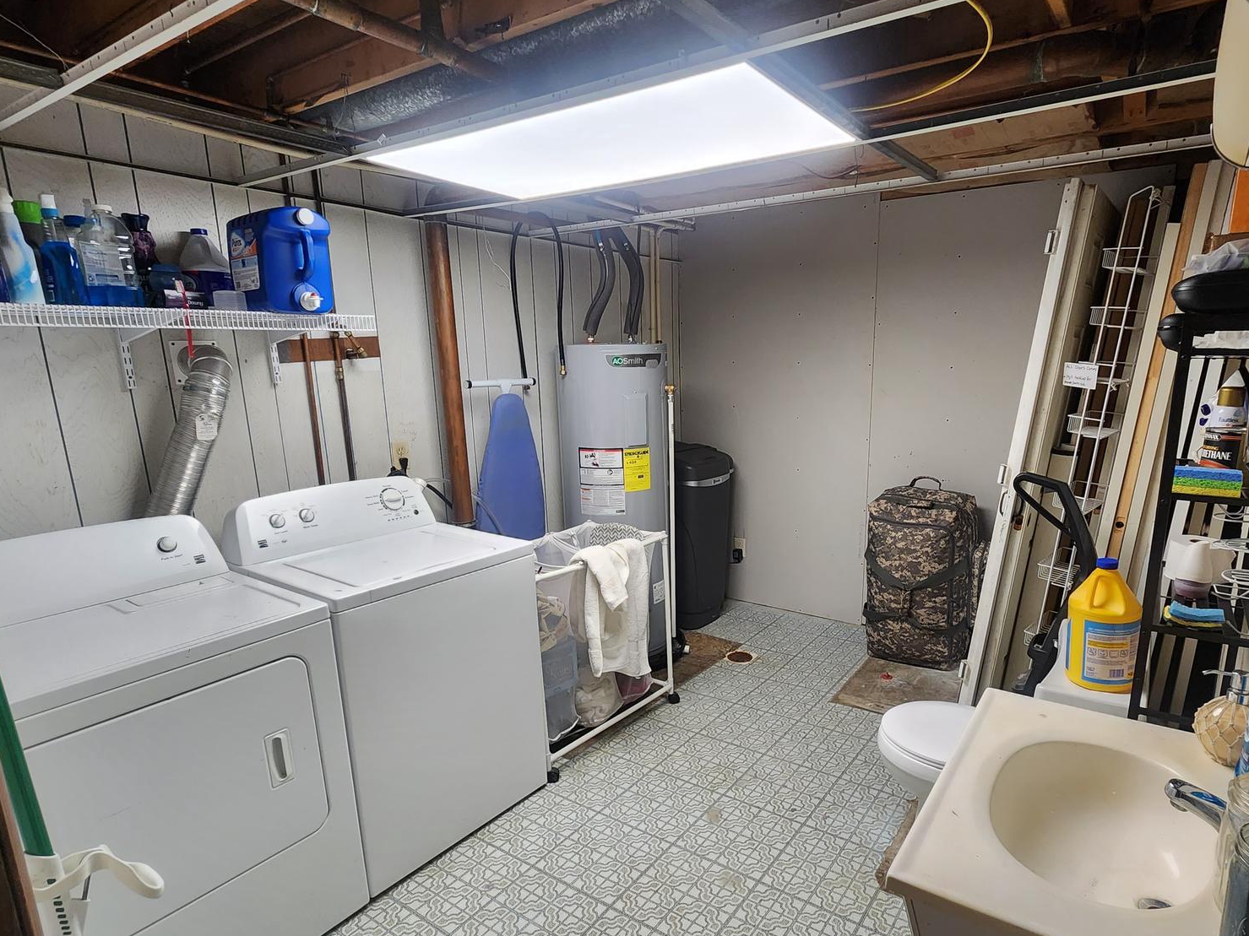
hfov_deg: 87.4
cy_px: 516
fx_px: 649
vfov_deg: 71.4
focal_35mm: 18
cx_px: 698
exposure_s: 1/60
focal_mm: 2.2
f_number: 2.2
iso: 250
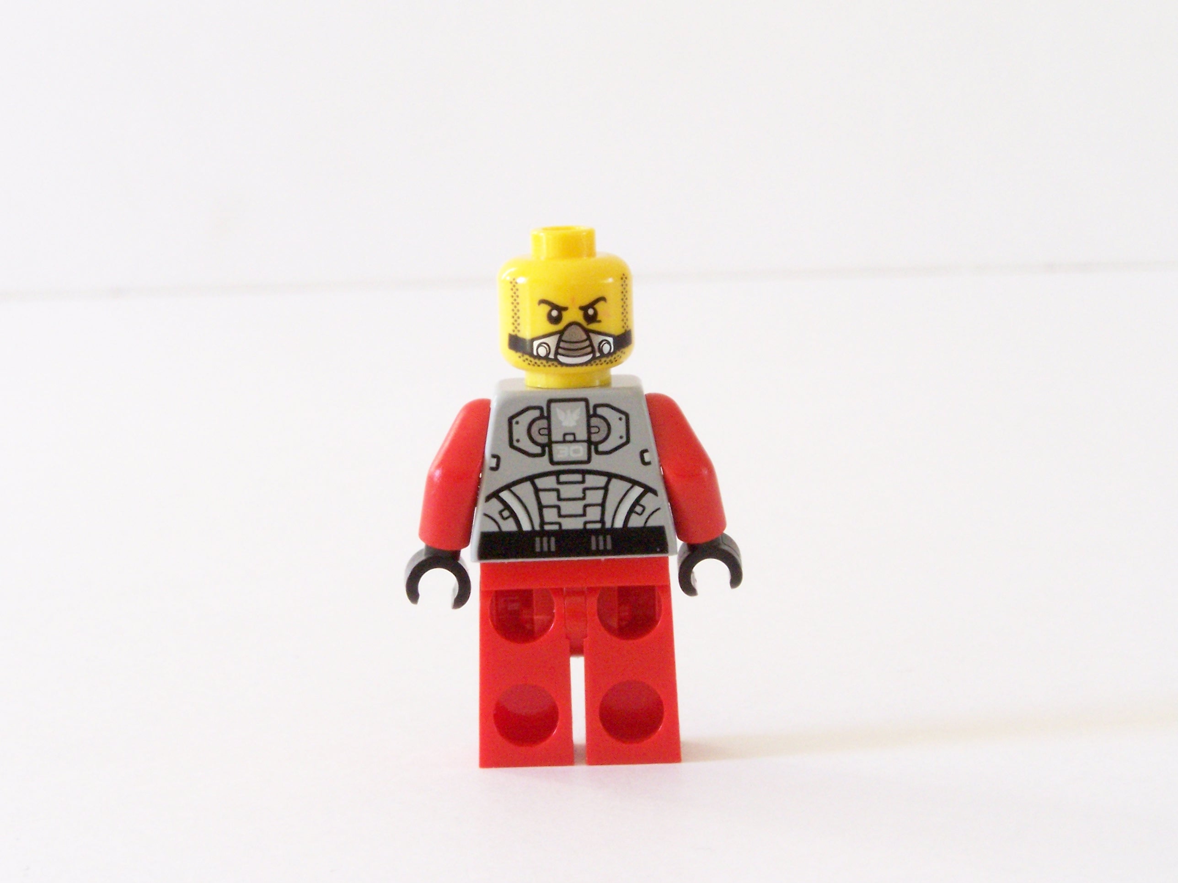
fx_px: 3199
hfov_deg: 20.9
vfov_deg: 15.7
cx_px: 589
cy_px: 442
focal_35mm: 94
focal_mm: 15.6
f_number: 8
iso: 400
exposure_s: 1/15
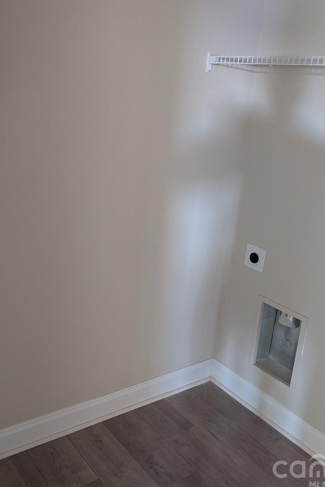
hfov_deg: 38.8
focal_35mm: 34
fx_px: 460
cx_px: 136
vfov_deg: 55.8
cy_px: 244
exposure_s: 1/25
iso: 811
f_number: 1.68
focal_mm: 6.9
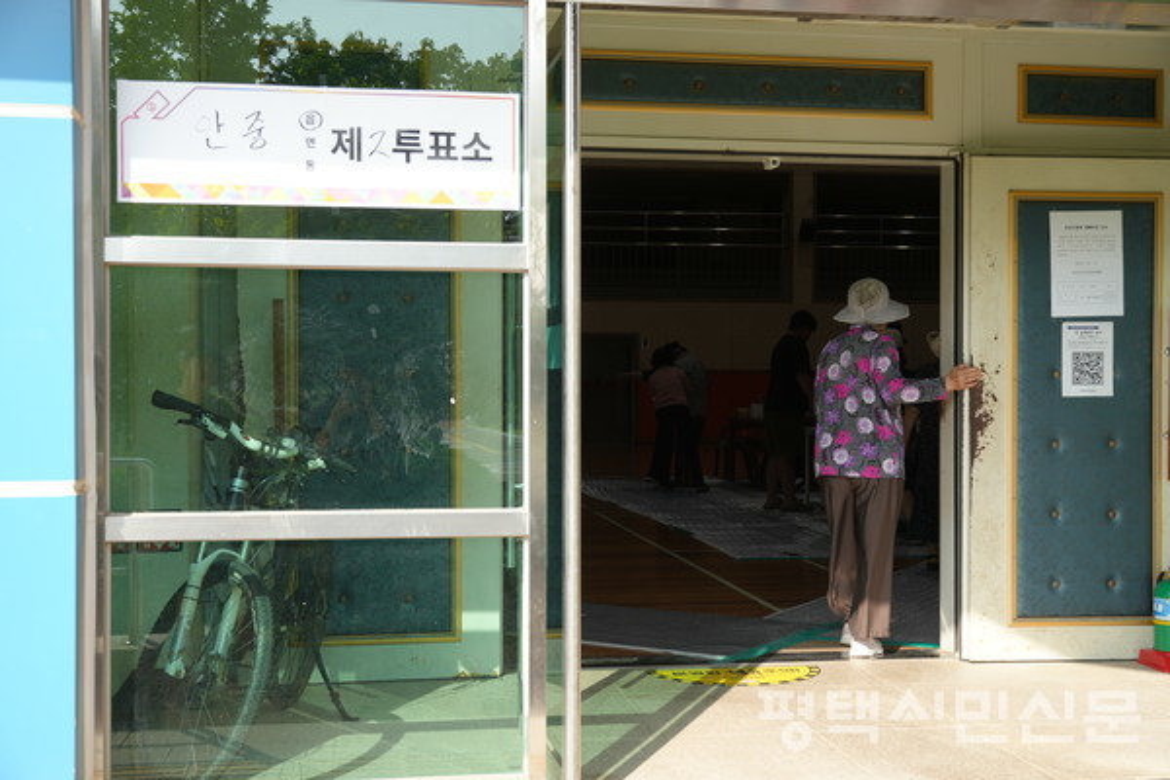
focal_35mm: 46
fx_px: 1511
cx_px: 585
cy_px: 390
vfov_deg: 28.9
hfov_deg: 42.3
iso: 100
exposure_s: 1/200
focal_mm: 31
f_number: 4.5
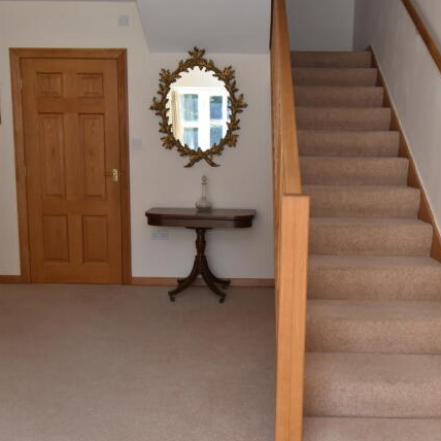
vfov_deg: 42.8
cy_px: 220
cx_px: 241
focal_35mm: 39
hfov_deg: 42.8
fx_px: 562
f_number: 7.1
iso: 800
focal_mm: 20
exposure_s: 1/80
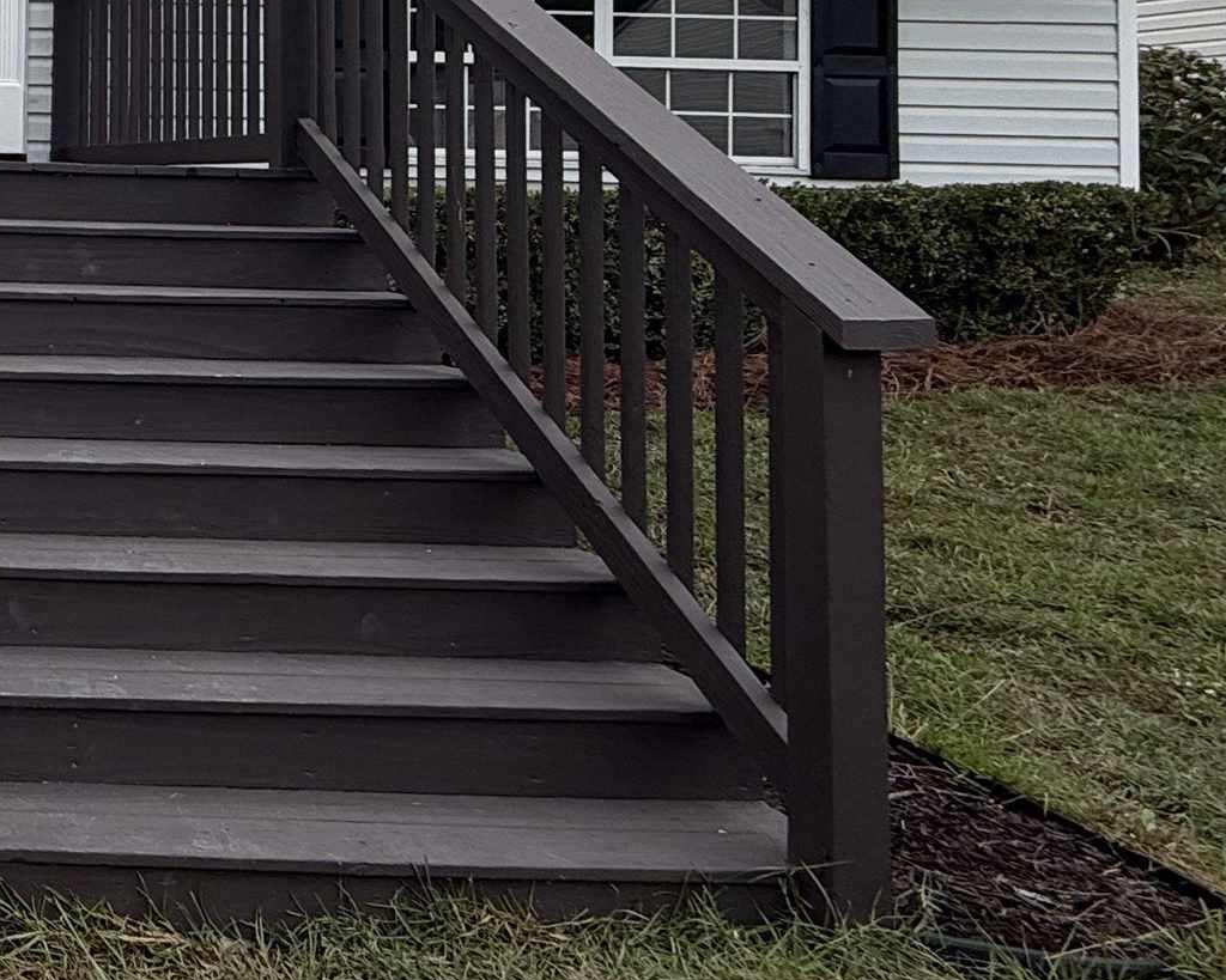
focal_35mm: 41
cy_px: 124
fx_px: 1488
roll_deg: -1.4
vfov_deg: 34.7
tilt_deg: +1.7
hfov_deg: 32.6
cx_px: -393
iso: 40
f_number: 2.2
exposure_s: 1/590
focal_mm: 2.22
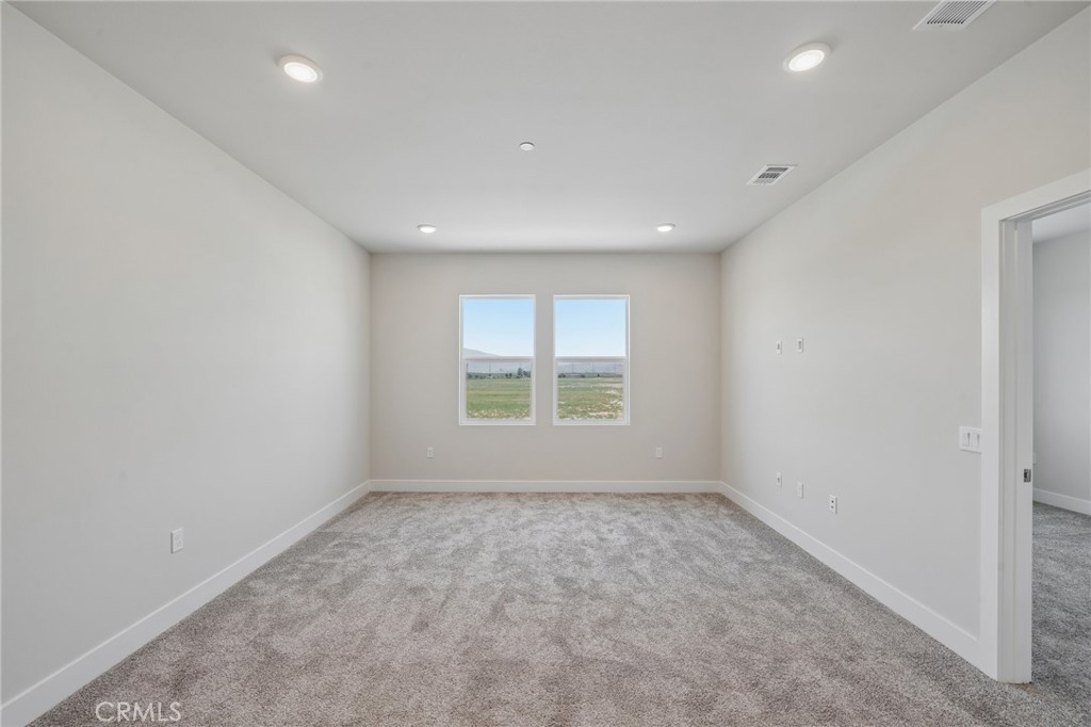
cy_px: 364
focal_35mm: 14
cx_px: 546
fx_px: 424
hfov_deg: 104.3
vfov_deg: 81.2
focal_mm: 14
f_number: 9
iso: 200
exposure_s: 1/30
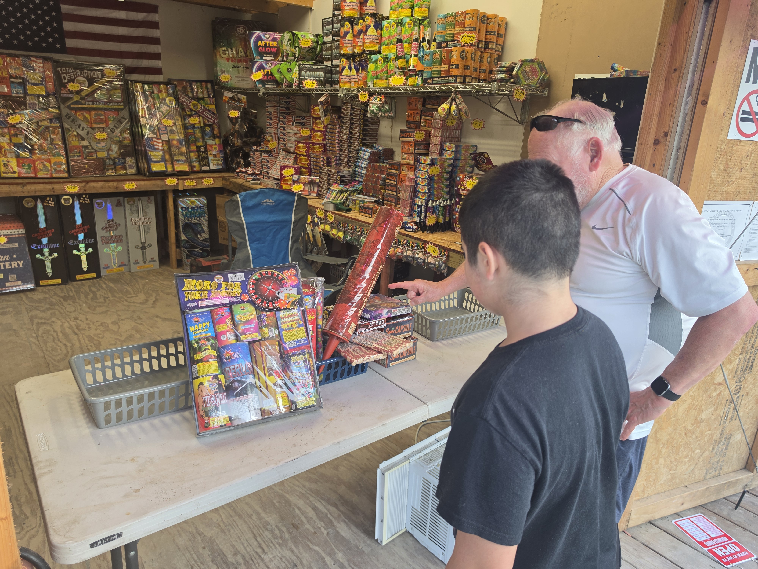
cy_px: 284
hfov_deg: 73.9
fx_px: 504
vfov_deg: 58.9
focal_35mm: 23
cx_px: 379
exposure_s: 1/62
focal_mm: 6.5
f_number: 1.4
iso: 40
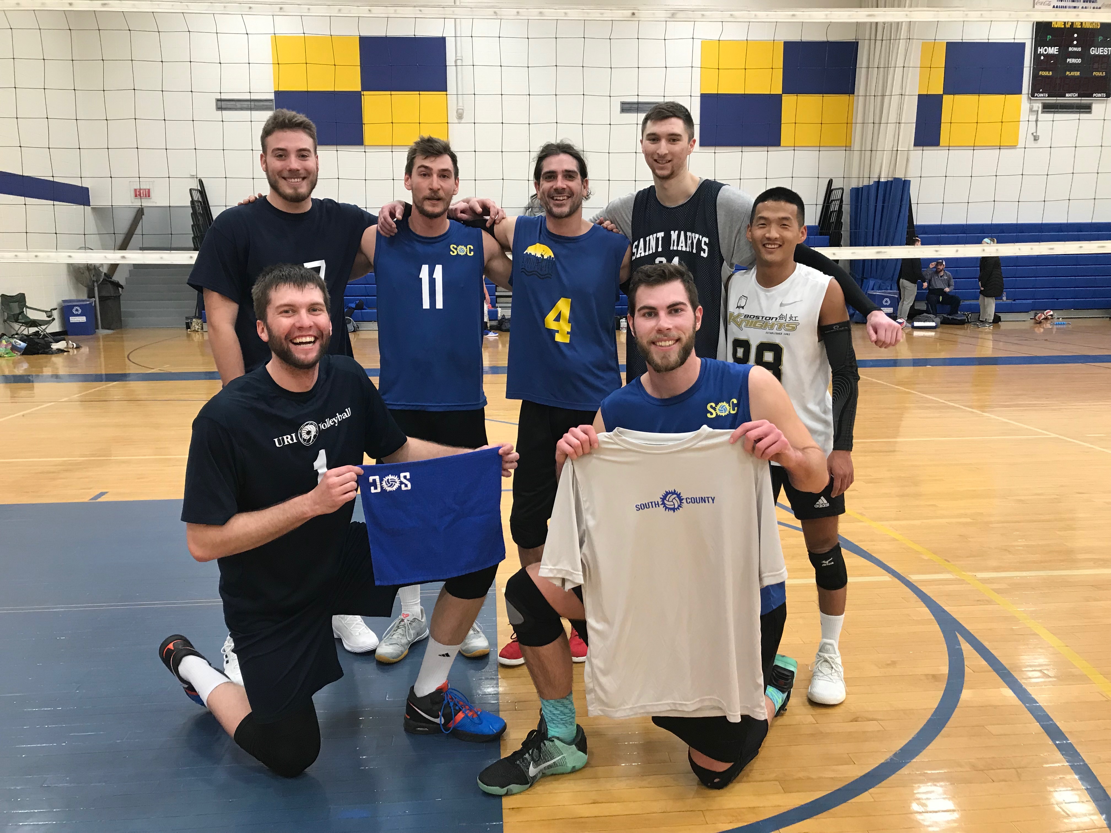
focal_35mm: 28
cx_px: 556
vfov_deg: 49.7
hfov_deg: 63.4
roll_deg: -0.4
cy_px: 416
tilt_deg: -8.7
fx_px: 899
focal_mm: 3.99
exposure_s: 1/30
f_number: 1.8
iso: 32
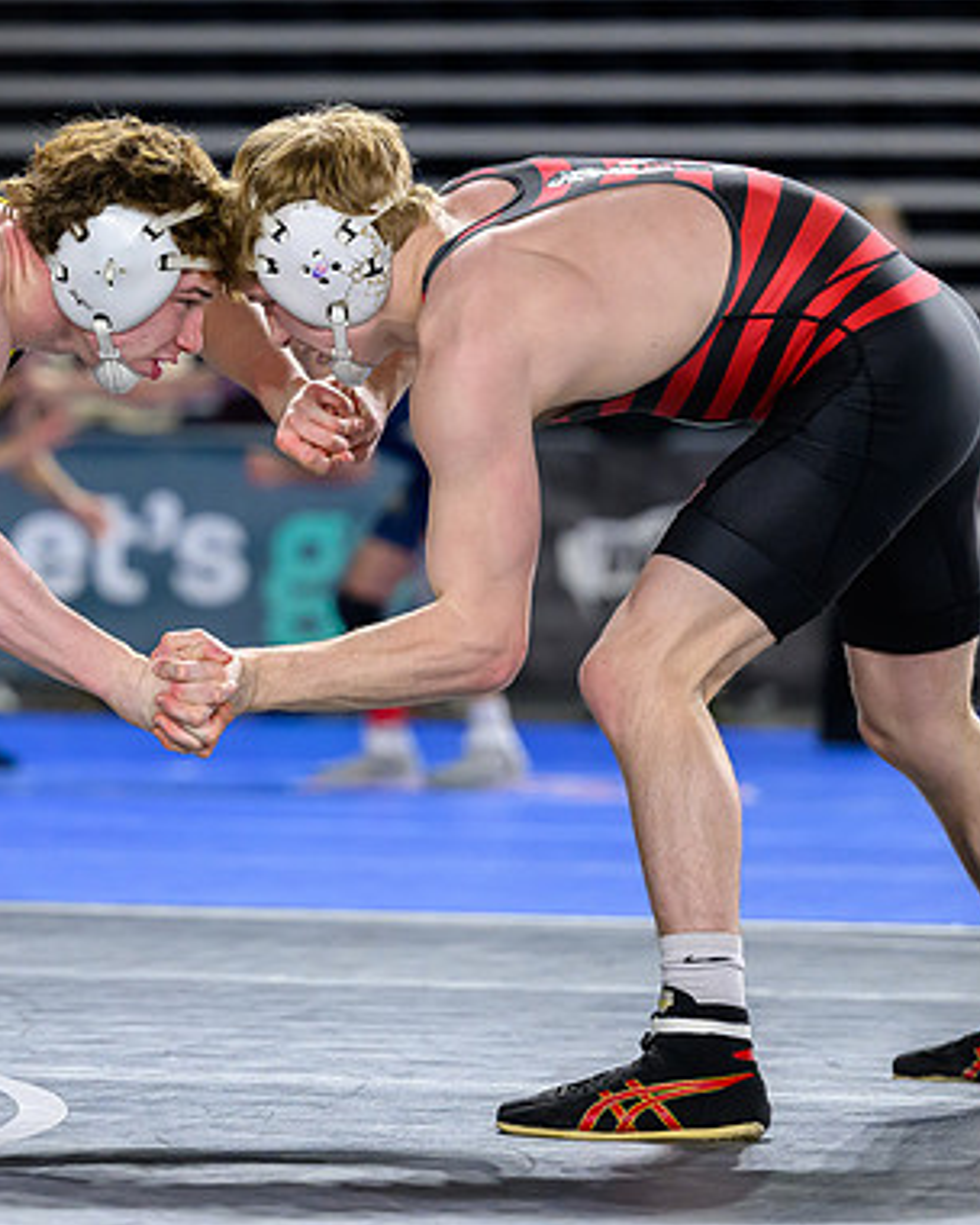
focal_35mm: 193
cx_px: 107
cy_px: 520
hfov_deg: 8.0
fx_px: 6997
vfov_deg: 10.0
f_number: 2.8
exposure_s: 1/800
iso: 3200
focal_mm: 115
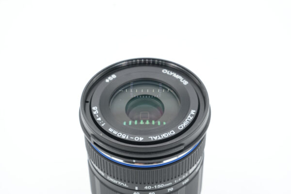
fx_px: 606
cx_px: 146
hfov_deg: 27.0
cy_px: 97
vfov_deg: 18.2
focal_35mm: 75
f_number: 10
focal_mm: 50
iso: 320
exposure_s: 1/80
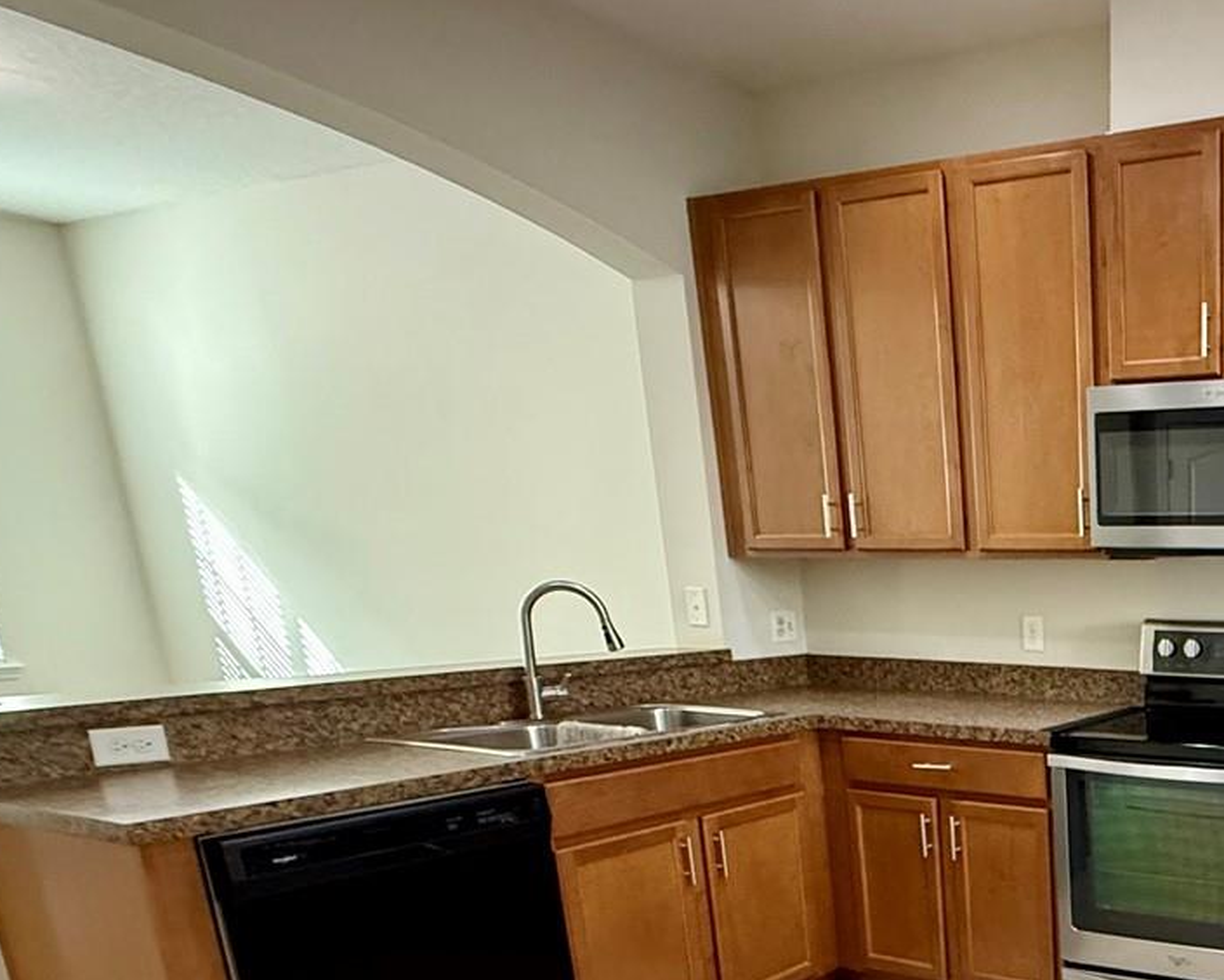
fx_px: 1123
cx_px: 1252
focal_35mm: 31
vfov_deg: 43.5
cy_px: 858
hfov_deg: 46.7
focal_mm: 2.22
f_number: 2.2
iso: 640
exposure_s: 1/60
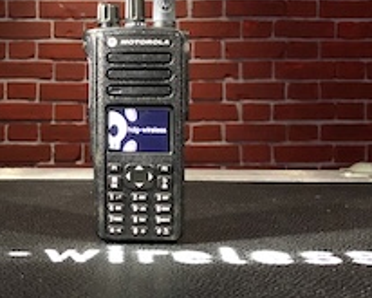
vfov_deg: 27.9
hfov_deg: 35.1
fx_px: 584
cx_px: 128
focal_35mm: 53
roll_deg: +0.1
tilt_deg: +0.5
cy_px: 51
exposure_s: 1/5
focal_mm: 3.99
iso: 80
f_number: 1.8
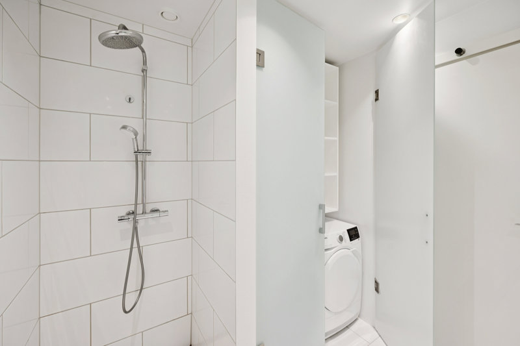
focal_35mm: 15
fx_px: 217
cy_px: 173
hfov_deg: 100.4
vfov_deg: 77.3
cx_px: 260
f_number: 5.6
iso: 400
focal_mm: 15
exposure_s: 1/60
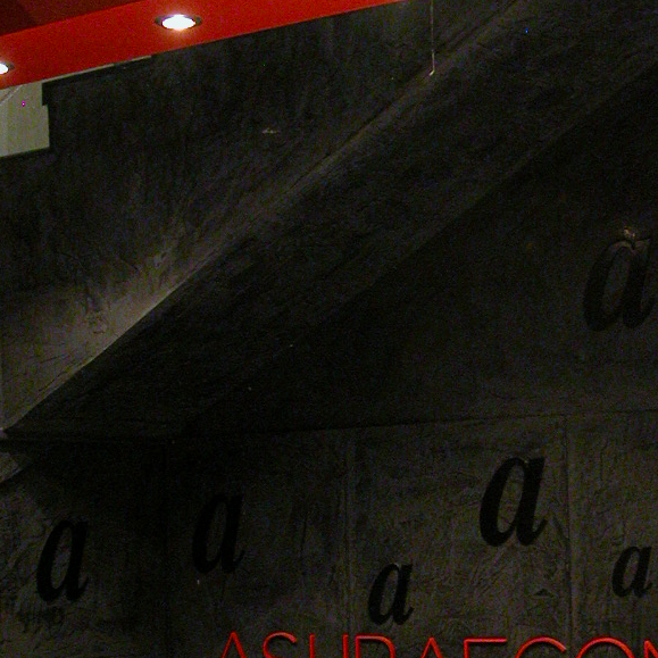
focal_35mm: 83
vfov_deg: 20.8
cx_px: 360
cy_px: 410
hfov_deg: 20.9
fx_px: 1785
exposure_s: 1/30
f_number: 2.8
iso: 400
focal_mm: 8.9
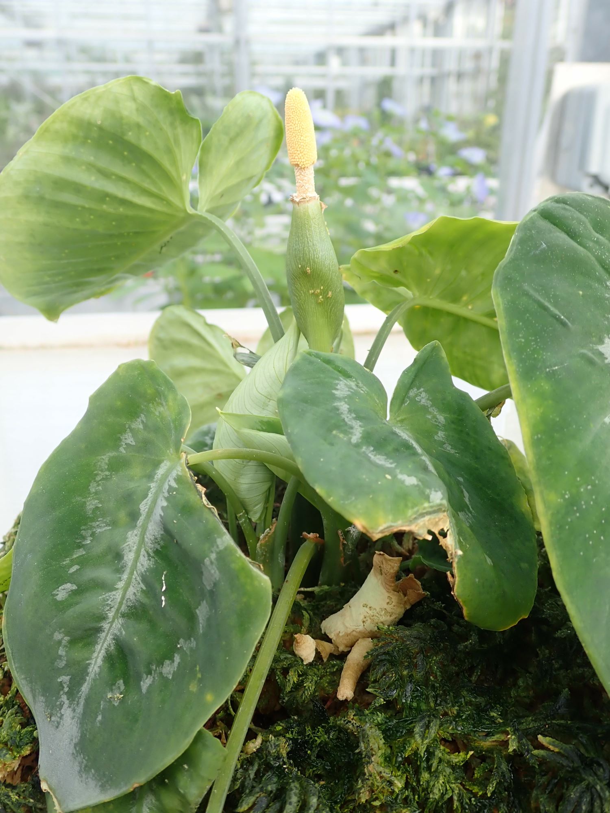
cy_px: 406
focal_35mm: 30
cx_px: 305
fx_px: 705
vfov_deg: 60.0
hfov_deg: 46.8
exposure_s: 1/80
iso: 100
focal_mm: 5.5
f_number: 3.2
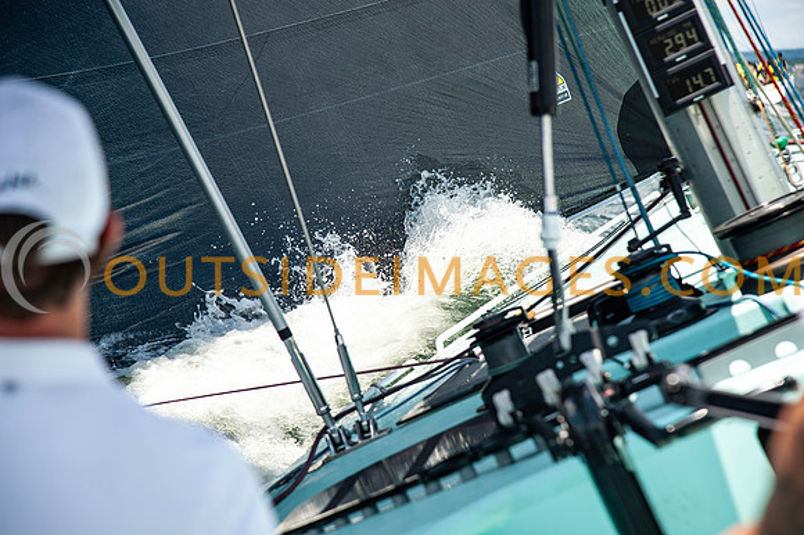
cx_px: 402
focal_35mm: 120
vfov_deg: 11.4
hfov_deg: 17.1
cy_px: 268
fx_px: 2678
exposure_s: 1/1000
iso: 250
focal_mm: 120
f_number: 5
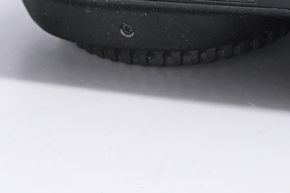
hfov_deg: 6.7
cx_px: 242
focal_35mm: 308
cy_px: -128
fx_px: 2481
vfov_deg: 4.4
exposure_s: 1/200
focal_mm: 50
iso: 500
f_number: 9
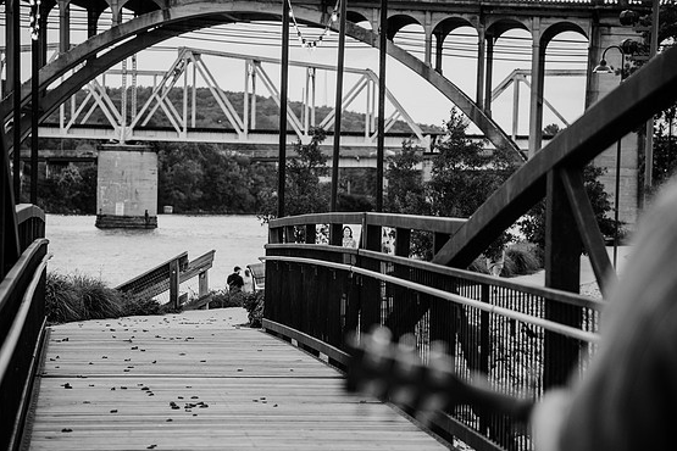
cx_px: 350
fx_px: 2200
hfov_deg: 17.5
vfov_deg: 11.7
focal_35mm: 117
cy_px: 226
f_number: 4
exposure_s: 1/640
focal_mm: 112
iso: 400
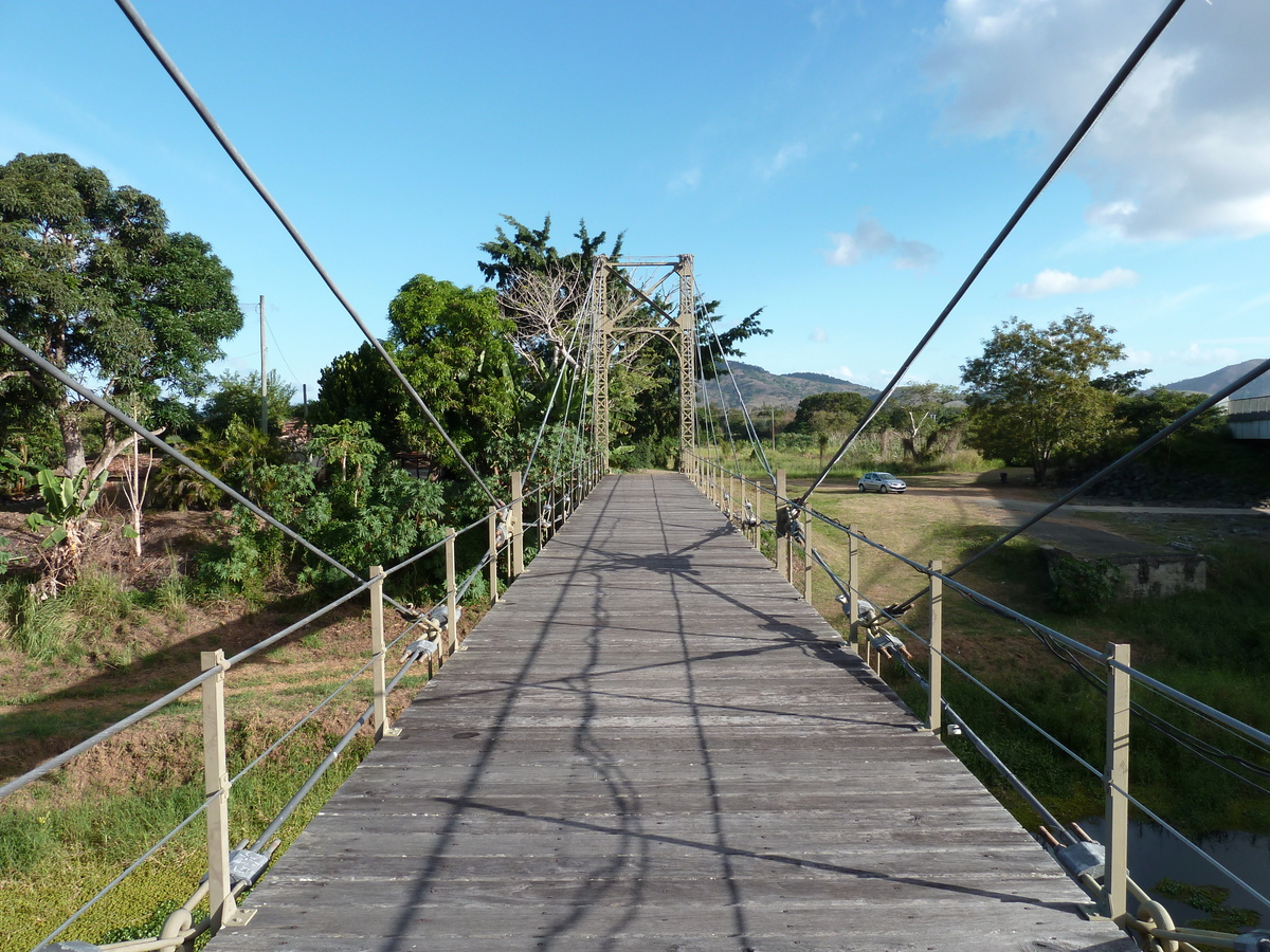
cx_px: 635
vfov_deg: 54.9
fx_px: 917
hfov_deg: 69.4
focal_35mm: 25
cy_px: 476
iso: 80
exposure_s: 1/320
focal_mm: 4.1
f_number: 4
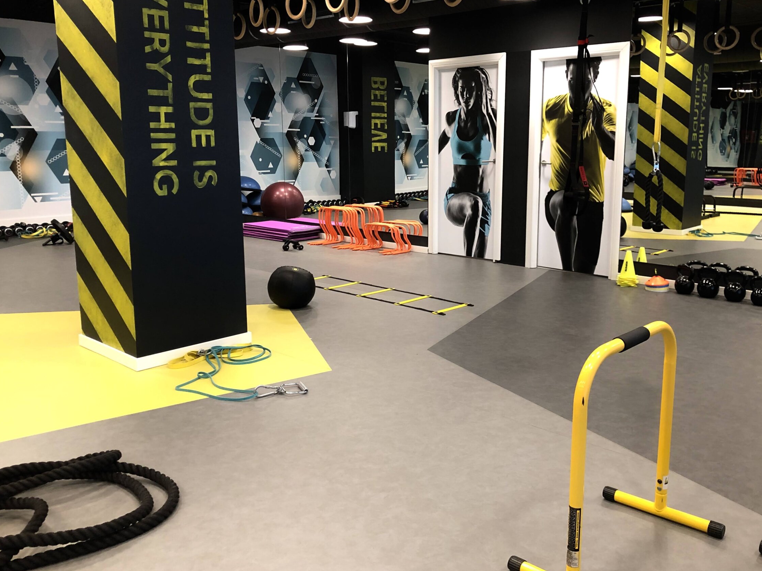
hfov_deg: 56.8
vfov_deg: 44.2
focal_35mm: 32
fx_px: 704
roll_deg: +0.5
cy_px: 275
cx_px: 400
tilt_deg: -10.1
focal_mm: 4
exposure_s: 1/15
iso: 50
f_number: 1.8
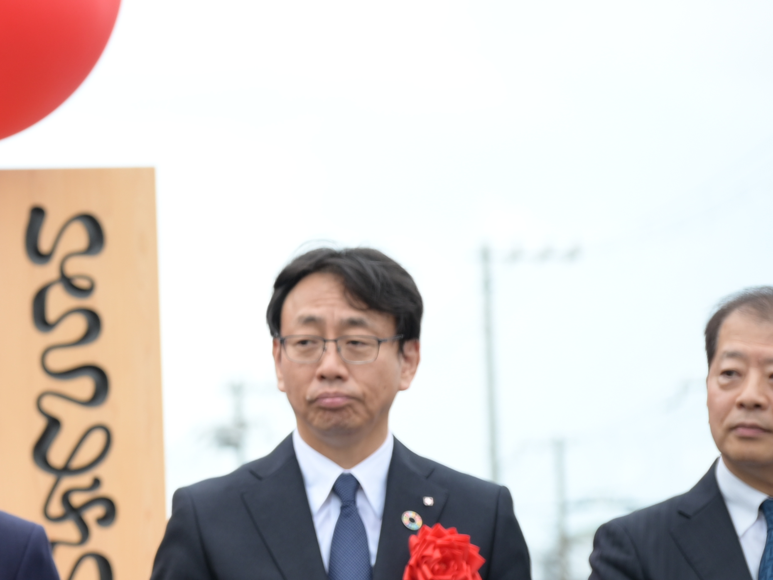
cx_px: -463
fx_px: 5583
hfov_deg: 7.7
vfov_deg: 5.9
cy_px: 93
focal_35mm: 250
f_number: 4
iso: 100
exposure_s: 1/160
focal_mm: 80
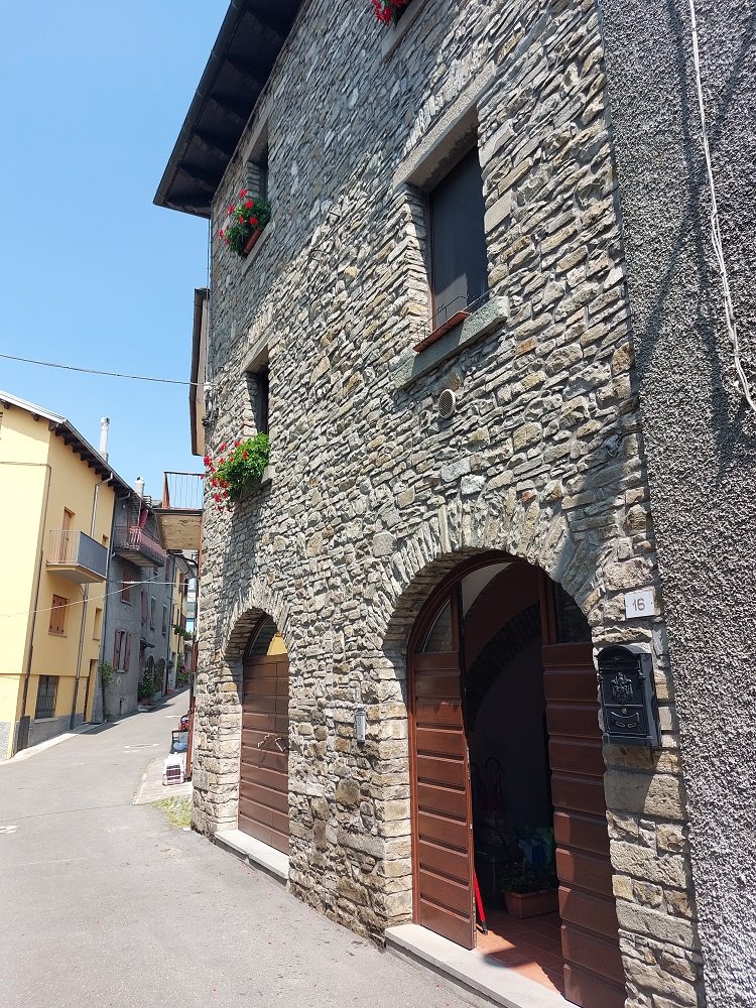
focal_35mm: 25
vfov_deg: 69.4
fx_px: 728
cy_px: 504
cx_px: 378
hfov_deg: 54.9
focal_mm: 5.23
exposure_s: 1/559
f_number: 1.8
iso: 25
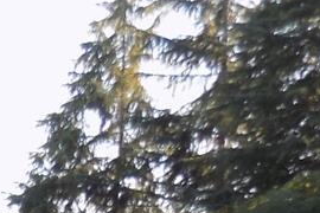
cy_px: 503
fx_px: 1182
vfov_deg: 9.3
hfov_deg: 12.8
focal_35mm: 133
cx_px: -380
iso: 80
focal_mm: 4
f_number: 3.1
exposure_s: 1/80
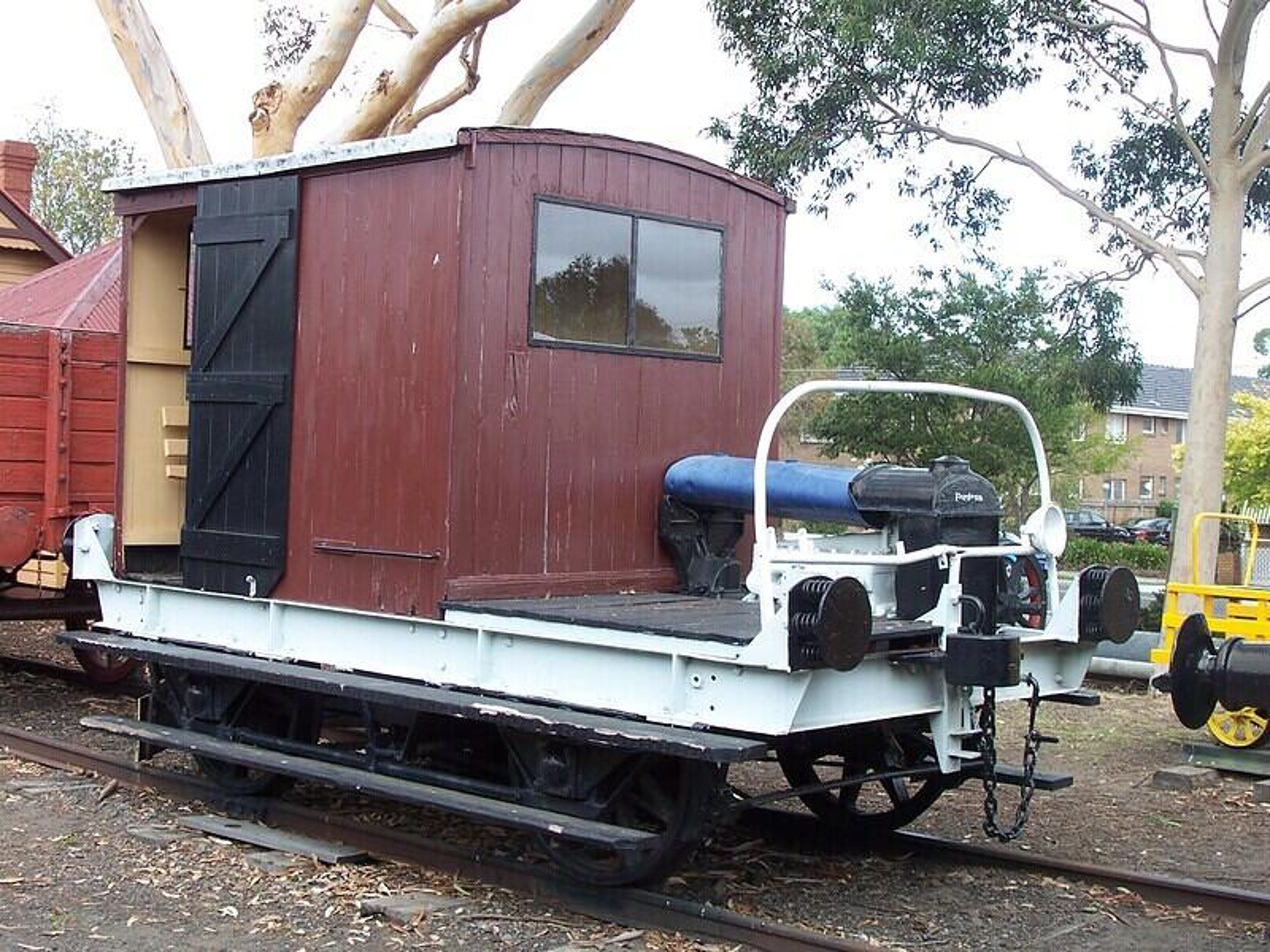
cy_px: 476
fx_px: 1834
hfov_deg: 38.2
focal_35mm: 50
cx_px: 635
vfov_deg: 29.1
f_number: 3.4
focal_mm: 8.6
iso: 80
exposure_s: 1/250
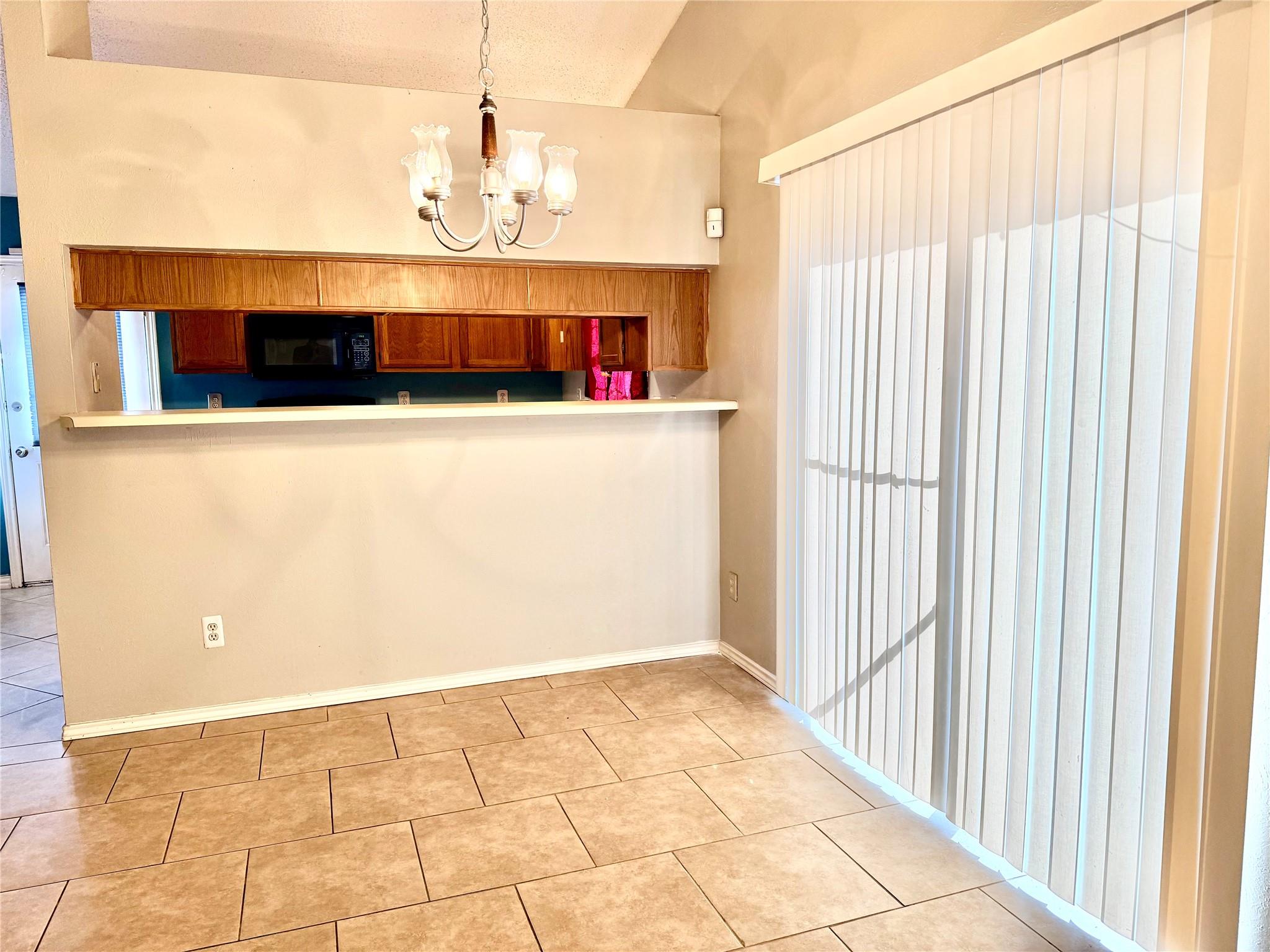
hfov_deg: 71.6
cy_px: 476
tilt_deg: -6.9
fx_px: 881
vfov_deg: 56.8
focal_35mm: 24
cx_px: 635
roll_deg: +0.8
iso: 80
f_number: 1.78
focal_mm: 6.76
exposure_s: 1/120
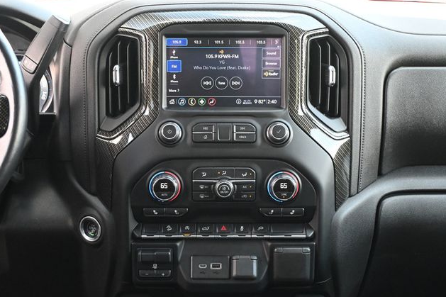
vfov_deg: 22.8
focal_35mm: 60
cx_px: 222
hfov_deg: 33.7
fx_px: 737
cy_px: 148
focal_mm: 39
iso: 2800
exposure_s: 1/125
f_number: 5.6
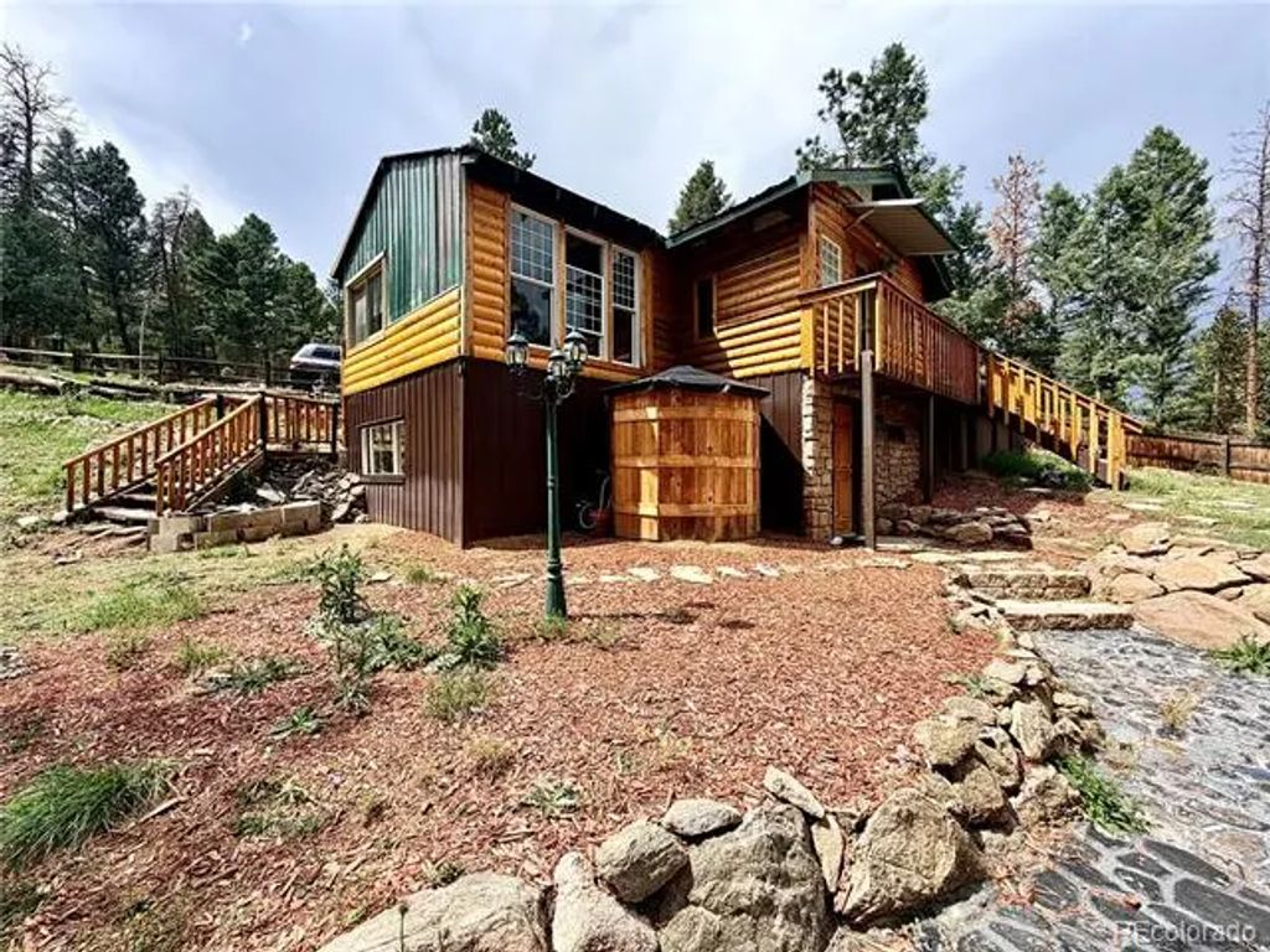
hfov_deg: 102.1
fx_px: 514
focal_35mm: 14
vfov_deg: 85.7
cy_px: 476
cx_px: 635
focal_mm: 2.22
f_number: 2.2
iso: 32
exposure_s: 1/770
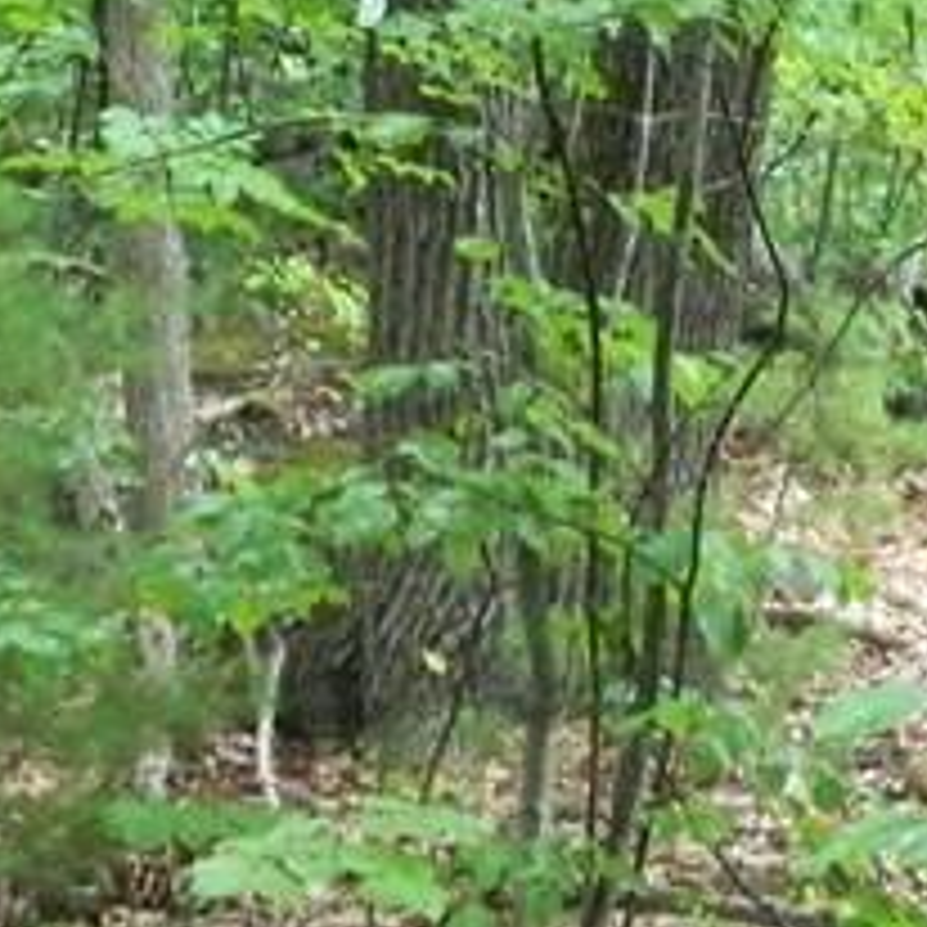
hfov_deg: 8.5
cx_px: 526
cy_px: 315
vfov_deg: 8.4
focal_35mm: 207
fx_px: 6272
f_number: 3.6
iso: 400
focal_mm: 8.4
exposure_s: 1/13
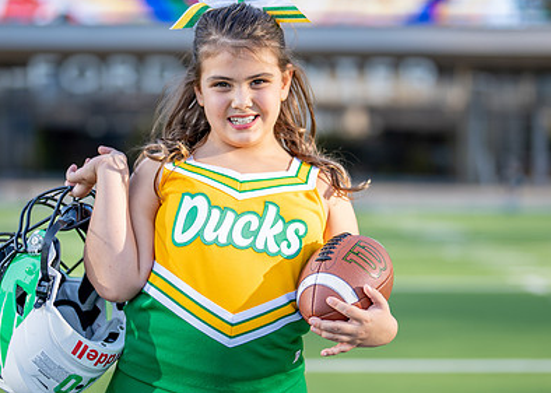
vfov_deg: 15.6
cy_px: 201
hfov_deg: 21.7
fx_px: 1439
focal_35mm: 92
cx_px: 255
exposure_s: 1/2500
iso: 100
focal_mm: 50
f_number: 1.2
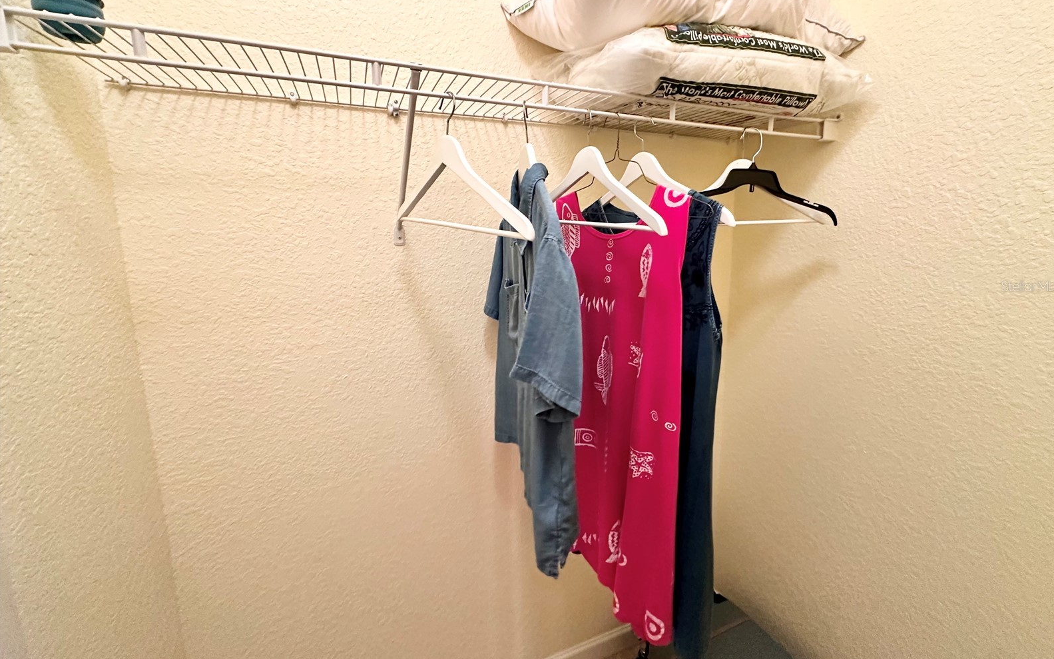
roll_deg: +0.2
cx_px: 531
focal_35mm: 15
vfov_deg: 74.4
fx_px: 431
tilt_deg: -8.6
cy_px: 286
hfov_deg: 101.5
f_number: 2.2
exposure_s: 1/60
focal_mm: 2.22
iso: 500
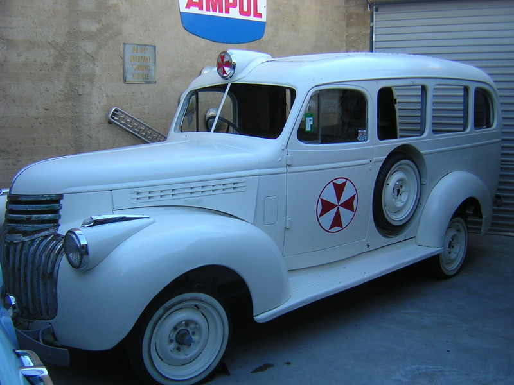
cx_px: 257
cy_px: 192
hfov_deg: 51.4
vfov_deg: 39.7
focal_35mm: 36
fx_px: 535
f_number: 2.6
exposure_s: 1/92.8
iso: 100
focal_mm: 4.7
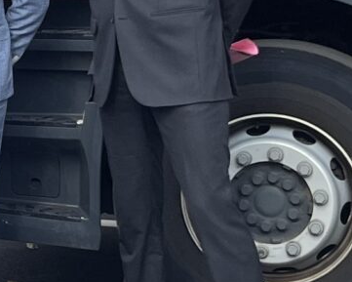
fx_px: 1876
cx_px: -340
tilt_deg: -4.8
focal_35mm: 180
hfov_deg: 10.0
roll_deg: -0.7
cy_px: -3
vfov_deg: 8.5
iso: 50
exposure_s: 1/1325
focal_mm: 5.1
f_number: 1.6
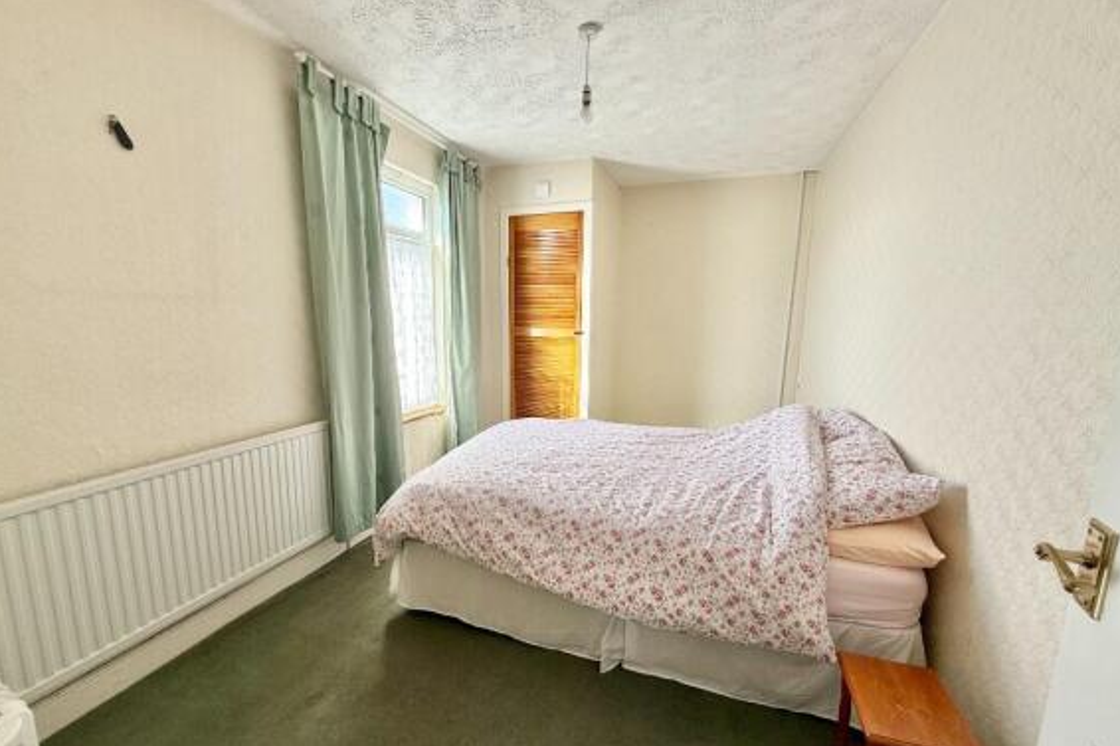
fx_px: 467
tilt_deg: -10.0
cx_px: 565
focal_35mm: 15
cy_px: 393
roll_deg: -1.4
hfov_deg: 100.4
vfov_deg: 77.2
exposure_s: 1/113
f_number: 2.2
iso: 64
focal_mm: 2.22
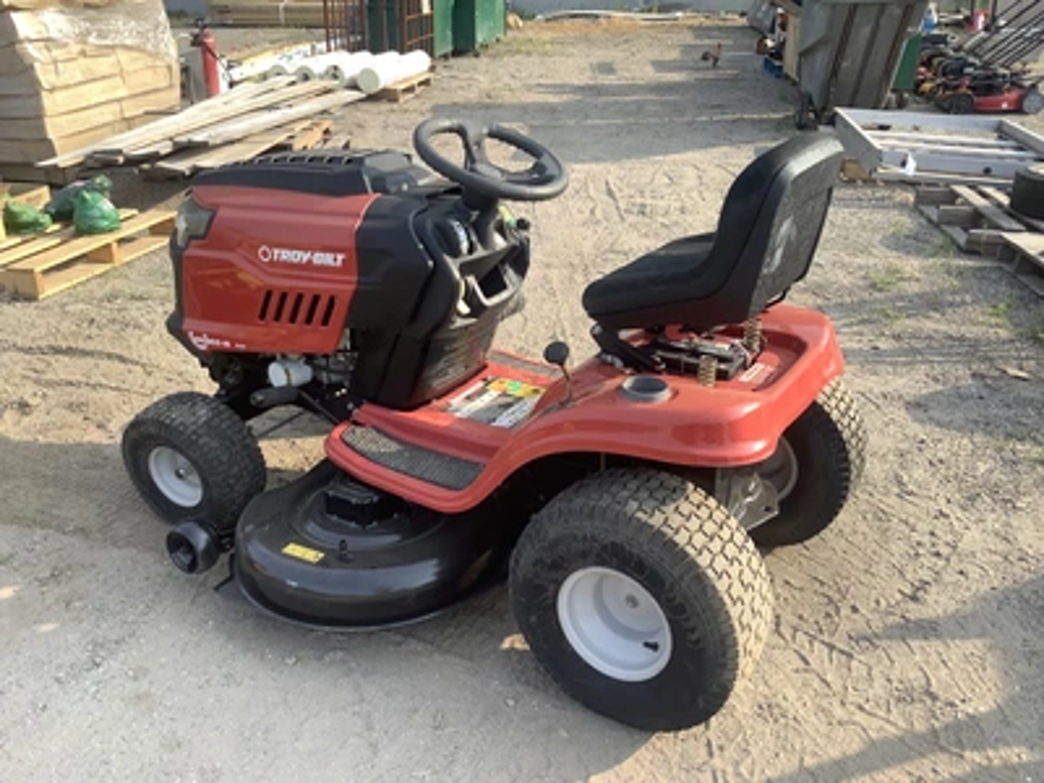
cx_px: 522
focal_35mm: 31
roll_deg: +1.3
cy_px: 392
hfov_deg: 58.4
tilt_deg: -25.4
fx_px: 935
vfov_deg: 45.4
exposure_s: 1/364
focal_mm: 3.3
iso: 25
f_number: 2.4
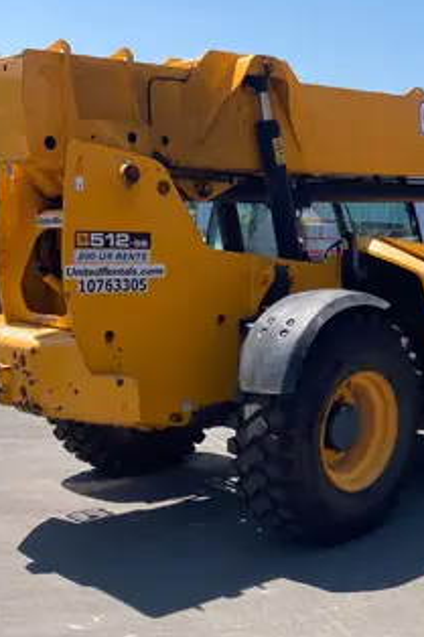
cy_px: 328
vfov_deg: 38.9
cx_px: 390
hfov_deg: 25.5
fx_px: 902
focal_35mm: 51
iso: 20
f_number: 1.8
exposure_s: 1/1473
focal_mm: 3.99
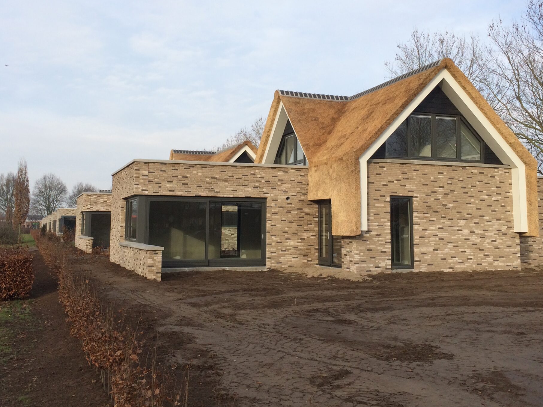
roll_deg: -0.5
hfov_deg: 45.8
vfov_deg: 35.0
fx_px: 643
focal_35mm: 41
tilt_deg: +5.8
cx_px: 273
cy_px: 162
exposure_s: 1/873
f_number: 2.2
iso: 32
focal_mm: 4.15
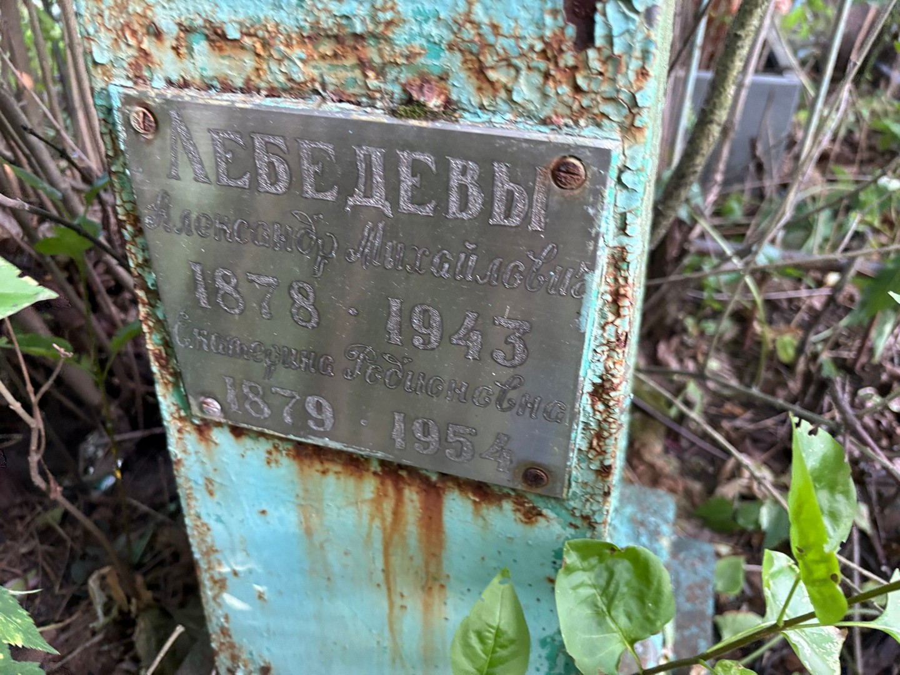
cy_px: 338
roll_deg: -4.6
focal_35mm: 26
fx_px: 676
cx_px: 450
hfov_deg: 67.3
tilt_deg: -32.9
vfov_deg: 53.1
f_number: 1.6
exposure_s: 1/60
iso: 320
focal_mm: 5.96
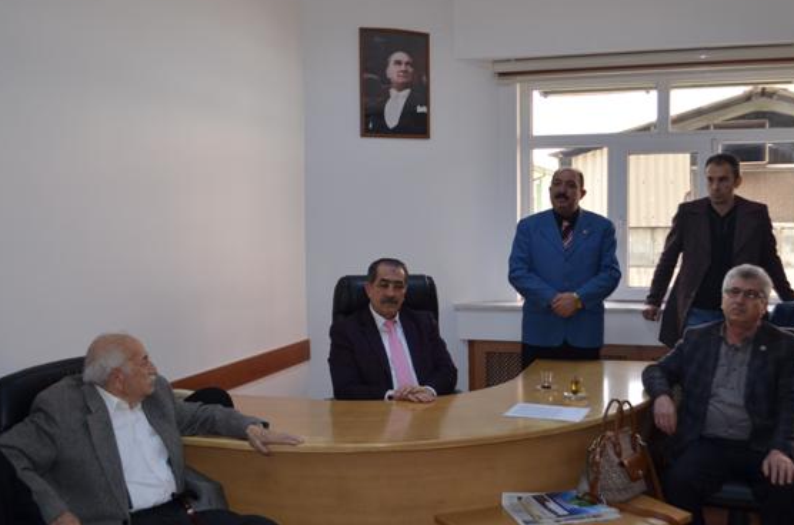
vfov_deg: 34.9
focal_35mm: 38
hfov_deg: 50.7
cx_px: 448
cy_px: 258
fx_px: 836
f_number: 3.8
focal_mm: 22
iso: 320
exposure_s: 1/125
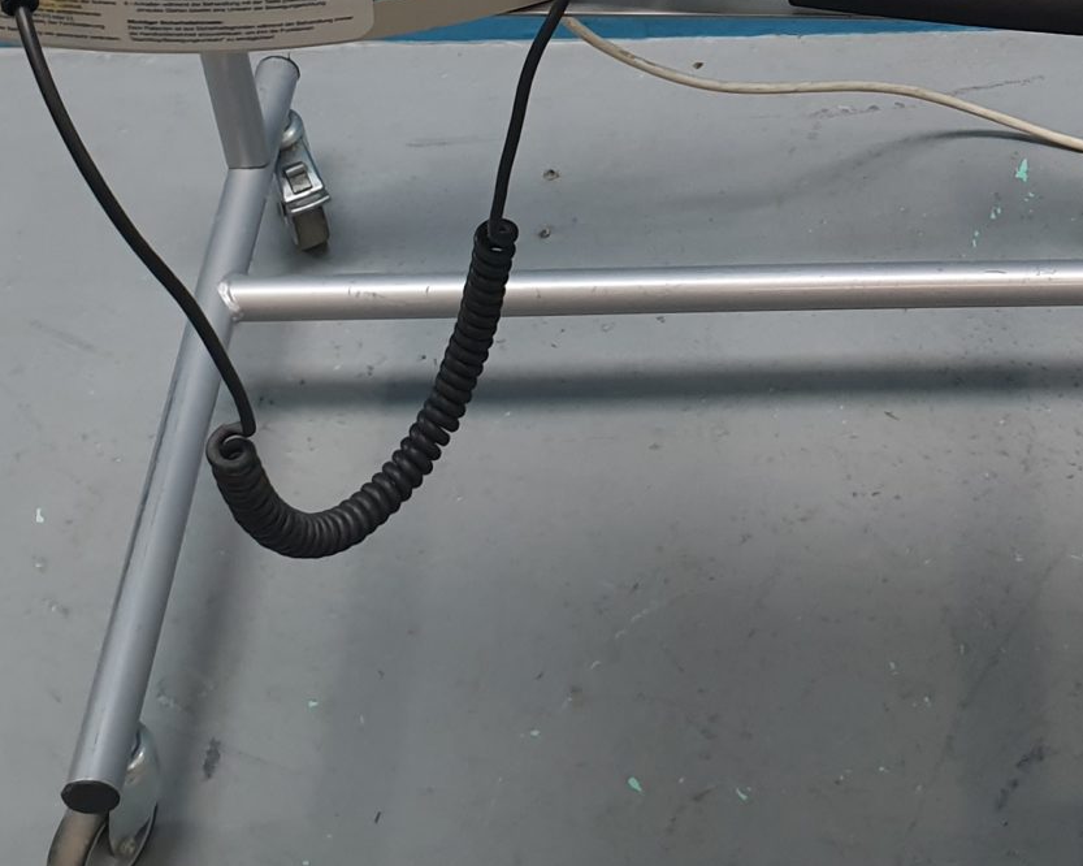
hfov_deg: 23.8
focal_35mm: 78
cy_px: -224
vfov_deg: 18.4
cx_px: 967
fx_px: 2500
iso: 125
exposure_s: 1/50
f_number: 2.4
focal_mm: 4.3
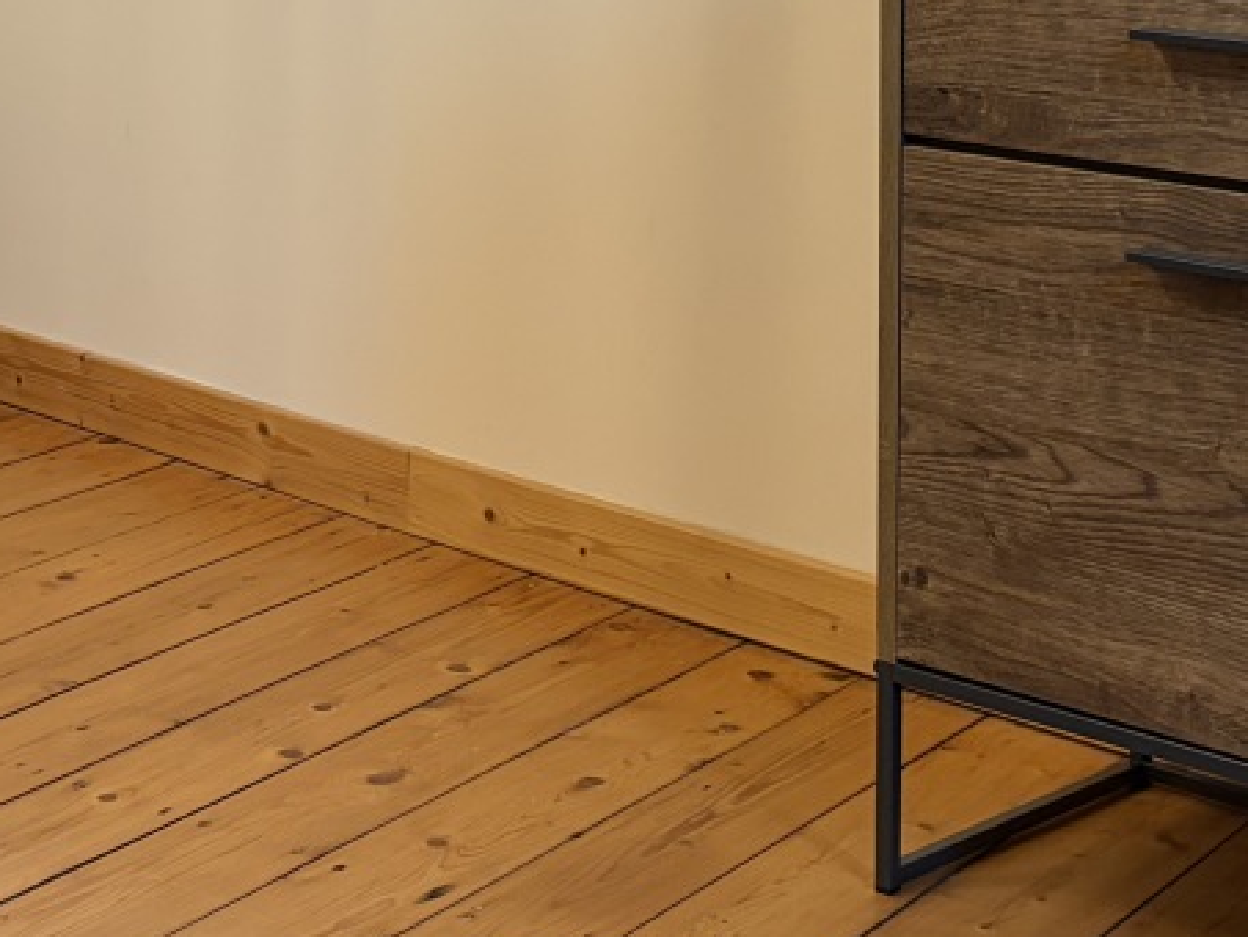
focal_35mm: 86
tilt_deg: -3.4
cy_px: -172
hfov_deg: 22.2
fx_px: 3101
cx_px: 102
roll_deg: +0.3
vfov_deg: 16.5
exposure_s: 1/50
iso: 160
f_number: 1.6
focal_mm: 5.96
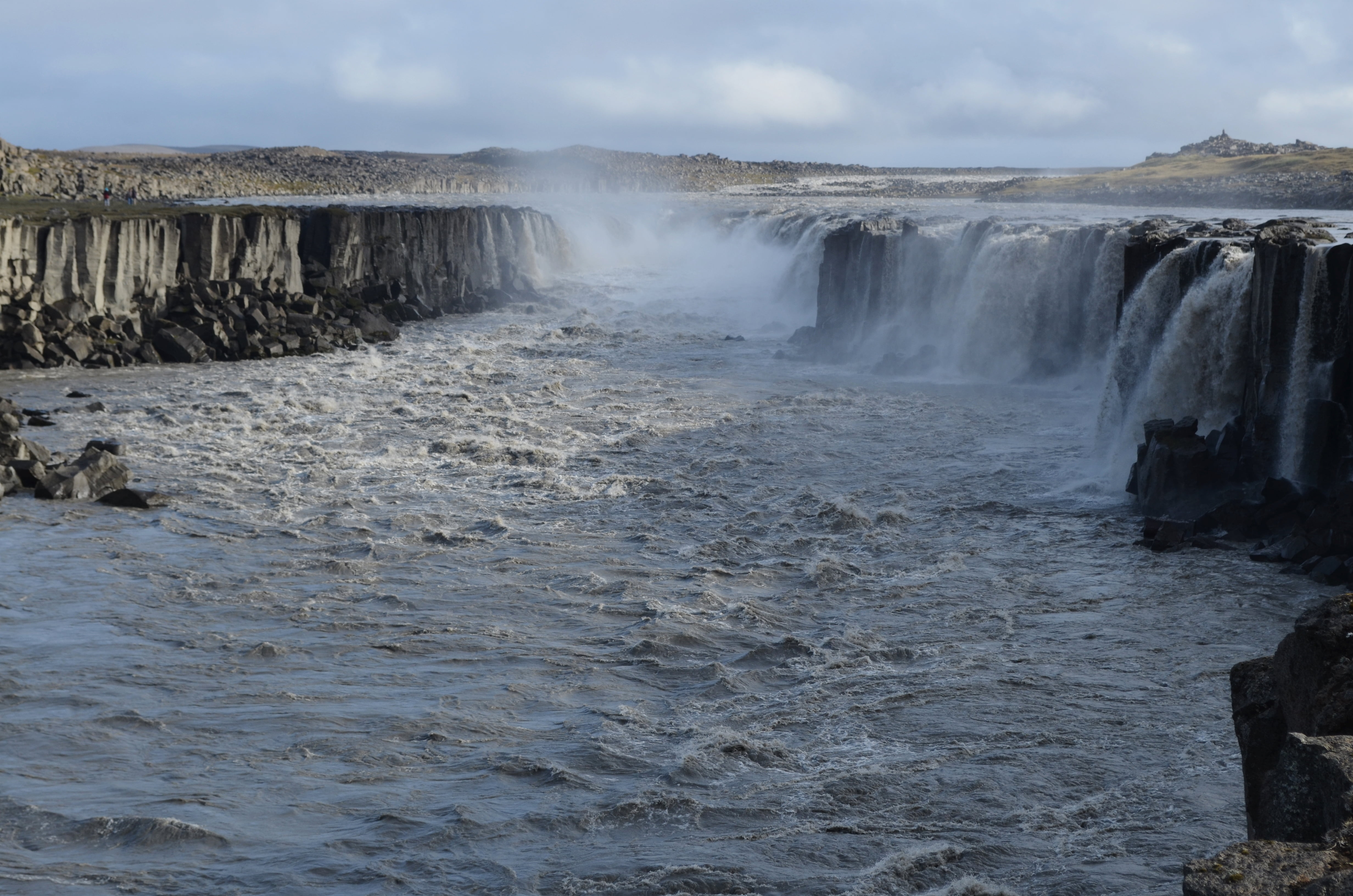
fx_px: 2813
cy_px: 448
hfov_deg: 27.0
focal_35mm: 75
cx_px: 676
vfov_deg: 18.1
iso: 160
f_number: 8
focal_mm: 50
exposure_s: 1/250
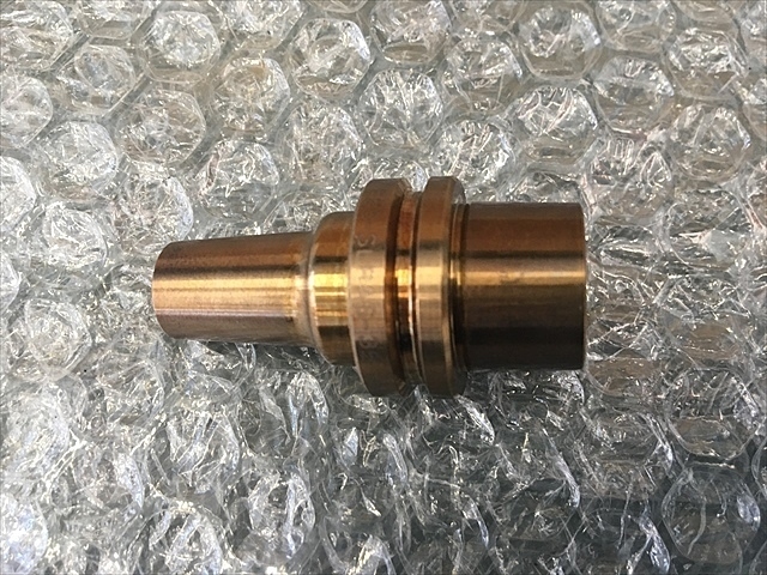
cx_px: 384
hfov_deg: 61.7
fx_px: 643
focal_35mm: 29
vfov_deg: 48.2
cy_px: 288
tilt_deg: -79.0
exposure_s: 1/30
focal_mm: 4.15
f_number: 2.2
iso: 80
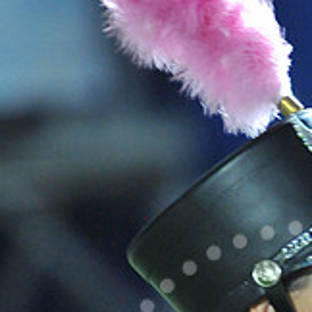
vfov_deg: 1.3
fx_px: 13929
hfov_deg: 1.3
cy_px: 451
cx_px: 320
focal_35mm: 1366
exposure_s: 1/160
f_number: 6.3
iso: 5000
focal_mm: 450
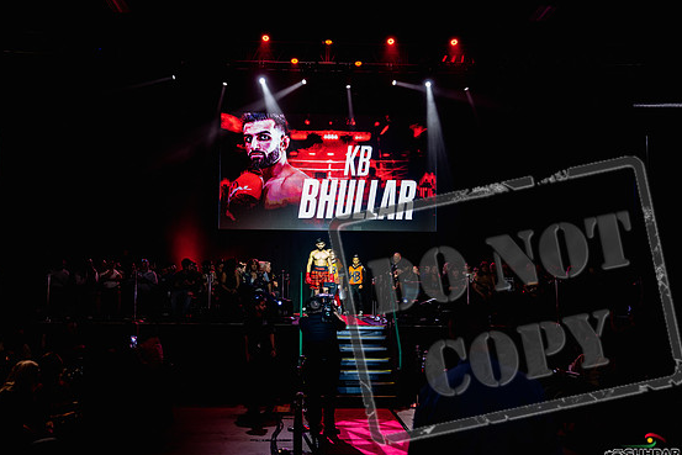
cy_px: 237
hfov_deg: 43.6
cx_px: 332
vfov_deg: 29.9
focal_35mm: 45
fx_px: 853
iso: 5000
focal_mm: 42
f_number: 2.8
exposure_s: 1/250
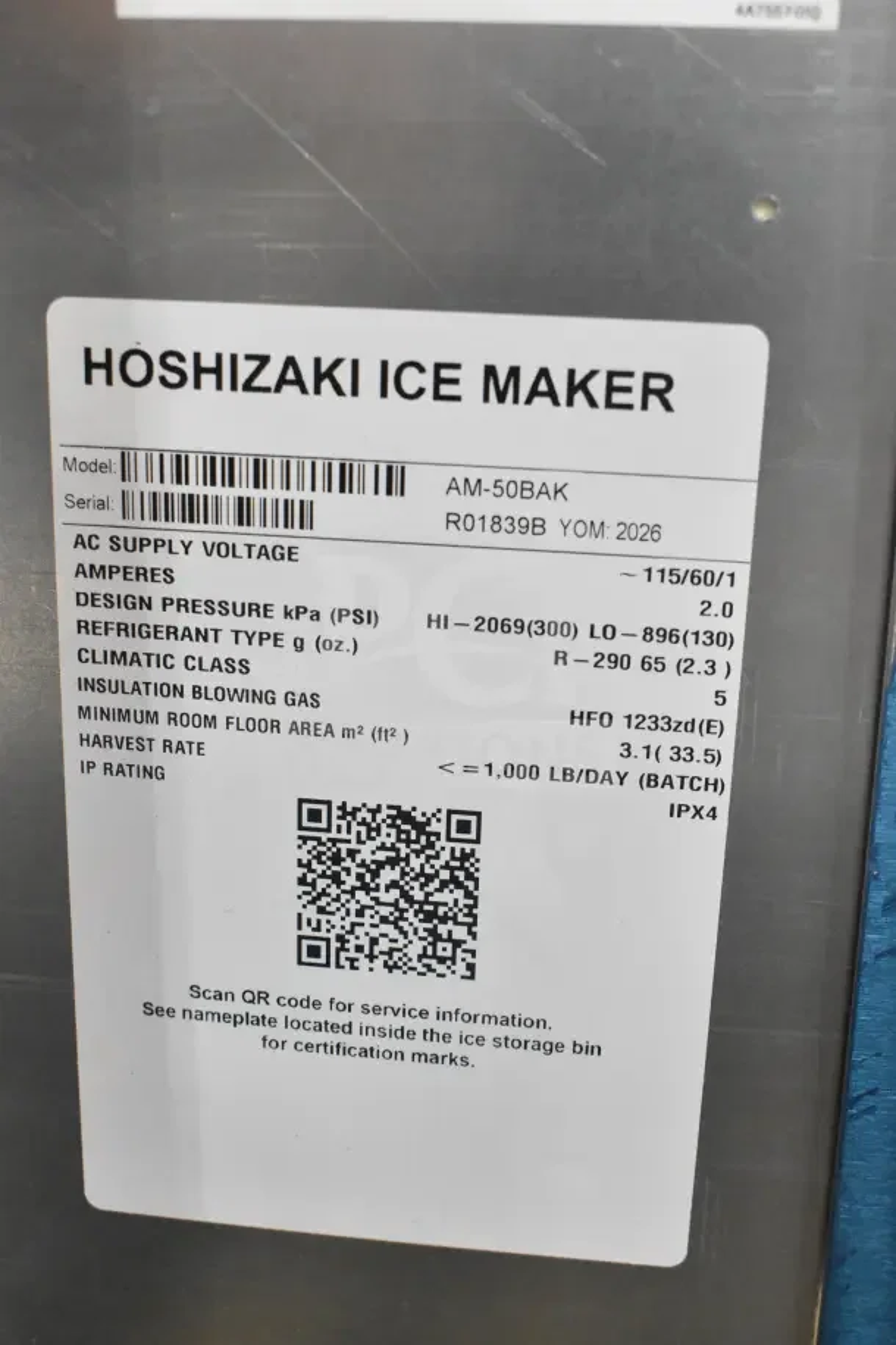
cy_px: 672
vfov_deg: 45.0
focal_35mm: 44
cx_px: 448
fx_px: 1624
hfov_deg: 30.8
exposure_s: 1/160
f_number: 6.3
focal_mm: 29
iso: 6400
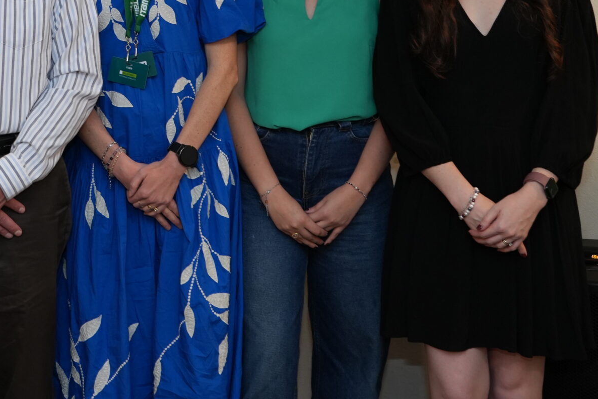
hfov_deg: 28.3
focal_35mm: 69
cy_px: -13
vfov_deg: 19.1
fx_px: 1146
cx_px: 78
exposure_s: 1/100
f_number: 4
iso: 1600
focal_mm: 32
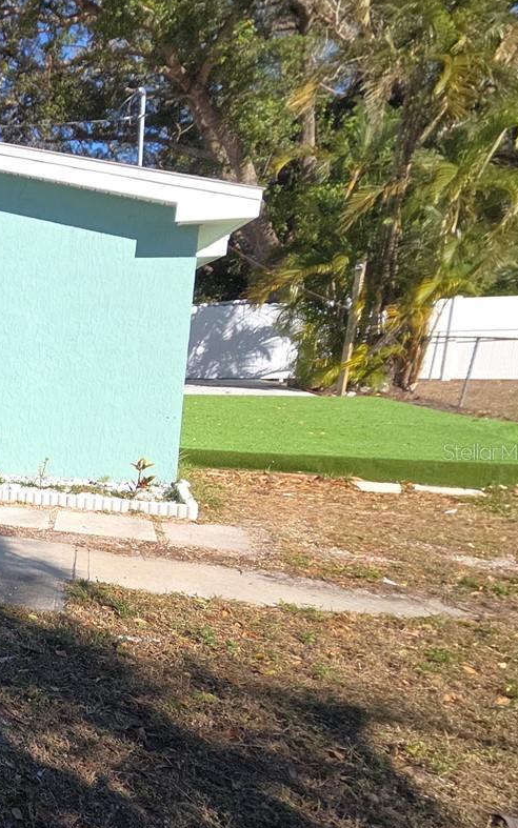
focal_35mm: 28
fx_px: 632
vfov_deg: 66.3
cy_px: 451
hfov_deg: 26.9
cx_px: -300
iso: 50
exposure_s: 1/1252
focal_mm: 2.2
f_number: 2.2
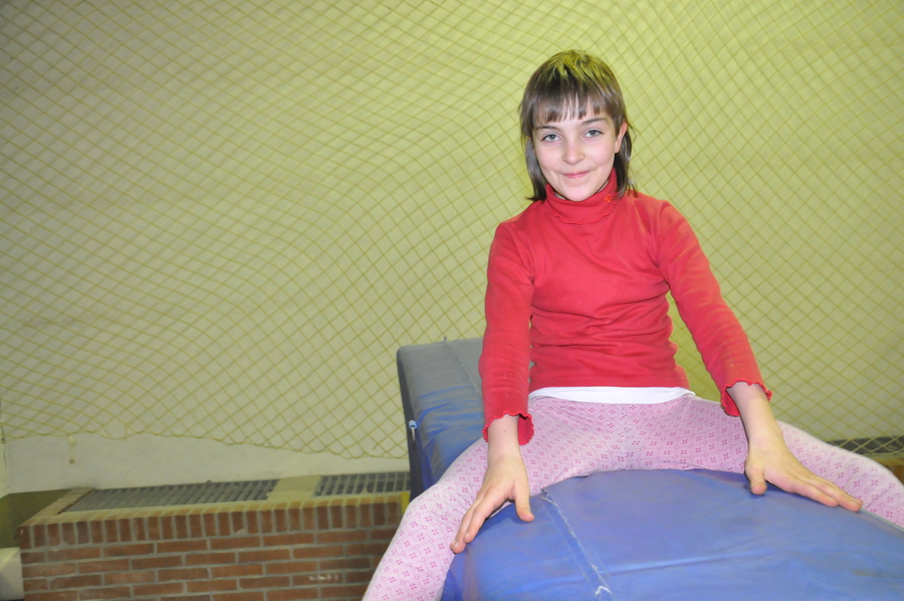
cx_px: 452
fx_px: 790
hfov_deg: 59.5
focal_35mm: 32
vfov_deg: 41.6
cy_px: 300
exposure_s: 1/60
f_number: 5.6
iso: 2500
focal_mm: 21
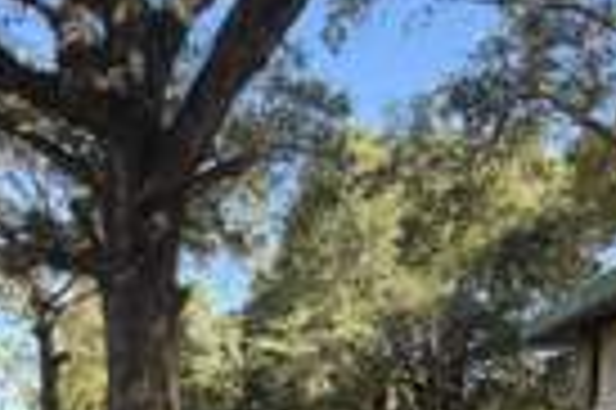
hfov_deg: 38.2
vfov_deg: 24.3
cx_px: 180
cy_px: 475
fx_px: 872
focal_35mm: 51
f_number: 2.2
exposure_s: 1/224
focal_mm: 2.22
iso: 50
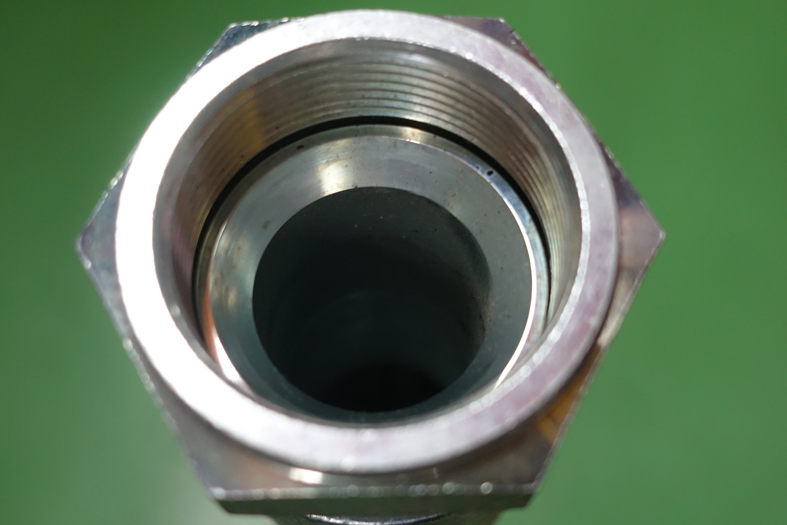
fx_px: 1049
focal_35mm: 48
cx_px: 377
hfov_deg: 41.1
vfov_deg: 28.1
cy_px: 288
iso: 800
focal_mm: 12.2
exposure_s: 1/30
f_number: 2.8
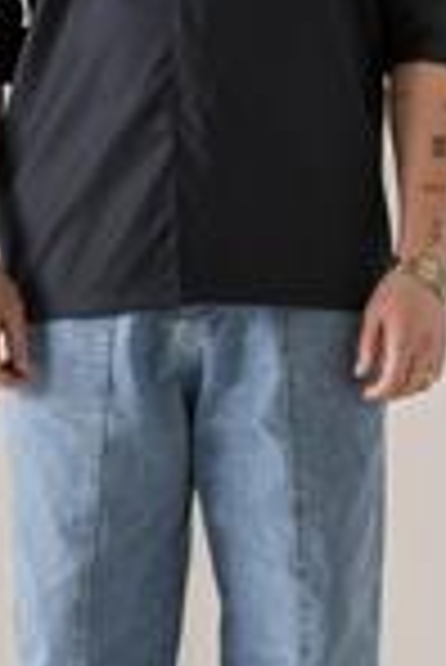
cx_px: 194
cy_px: 202
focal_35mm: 351
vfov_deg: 5.9
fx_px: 6507
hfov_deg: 3.9
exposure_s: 1/160
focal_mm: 112
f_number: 11
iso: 200
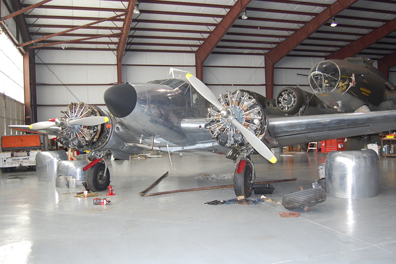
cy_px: 132
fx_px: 363
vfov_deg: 39.9
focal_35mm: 33
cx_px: 198
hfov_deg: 57.3
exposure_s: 1/60
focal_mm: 22
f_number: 4
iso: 500
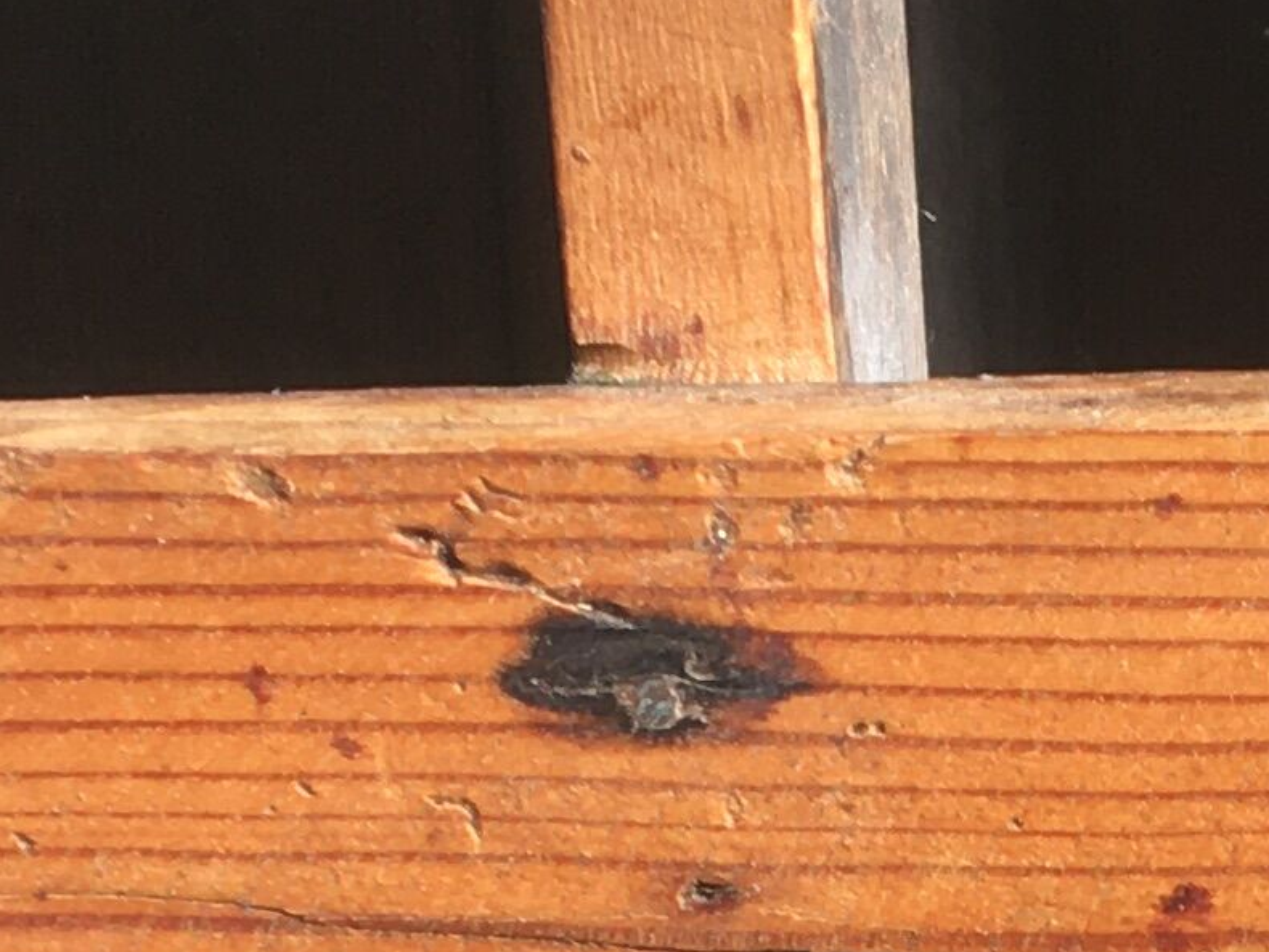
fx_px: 5427
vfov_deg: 9.8
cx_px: 1478
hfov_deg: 13.0
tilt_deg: -17.8
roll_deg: +0.2
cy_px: 1263
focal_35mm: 148
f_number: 2.2
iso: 25
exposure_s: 1/472
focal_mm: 4.15
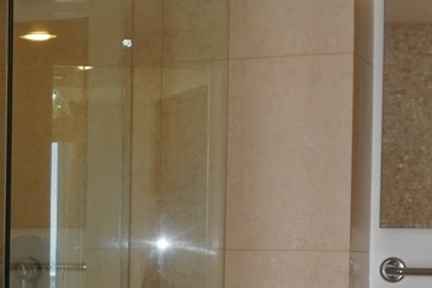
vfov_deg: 11.7
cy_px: 280
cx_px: -129
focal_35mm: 116
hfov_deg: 16.7
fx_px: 1392
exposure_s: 1/60
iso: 320
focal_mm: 16
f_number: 5.6
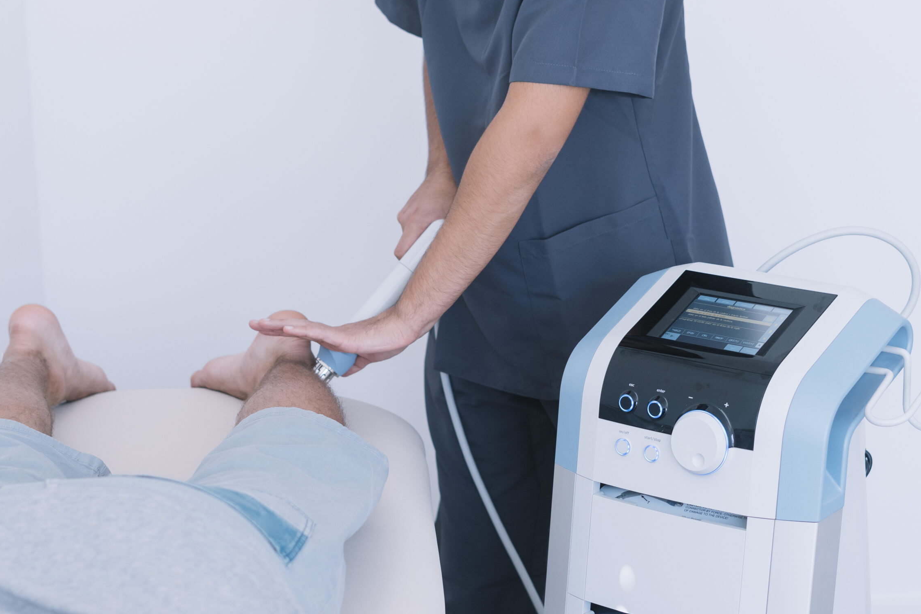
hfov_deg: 23.9
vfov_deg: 16.1
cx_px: 481
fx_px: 2175
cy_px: 307
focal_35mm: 85
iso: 500
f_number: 2.8
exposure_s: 1/250
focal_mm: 50
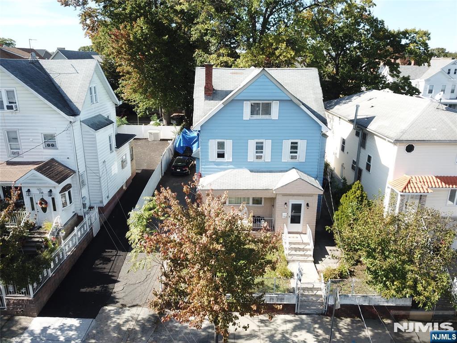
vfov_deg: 53.1
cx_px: 228
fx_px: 343
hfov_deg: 67.3
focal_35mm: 26
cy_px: 172
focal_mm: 4.73
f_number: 2.2
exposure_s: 1/513
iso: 100
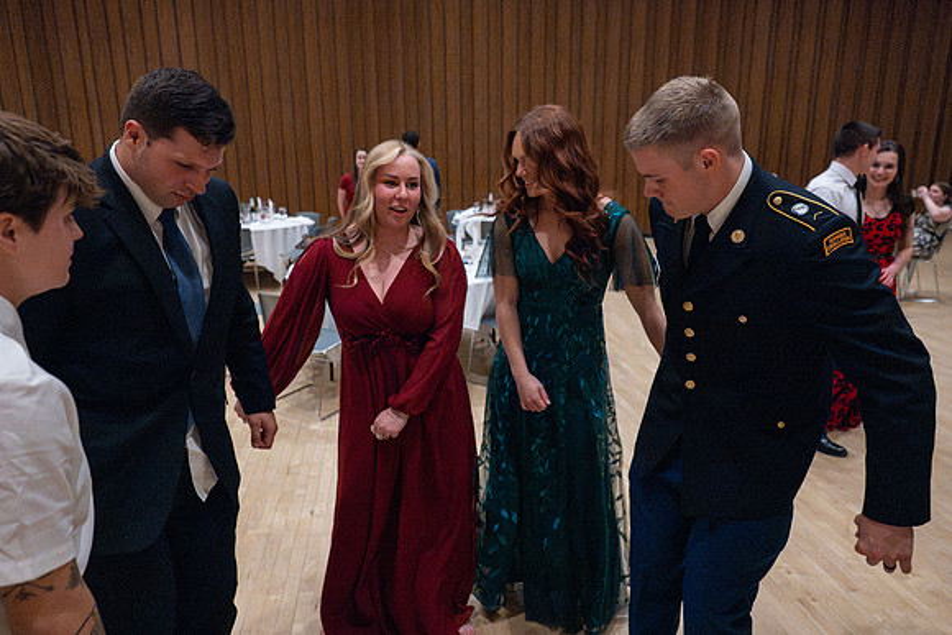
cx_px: 476
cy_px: 318
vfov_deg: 51.6
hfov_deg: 71.8
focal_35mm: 25
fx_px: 657
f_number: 3.5
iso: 20000
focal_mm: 24
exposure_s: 1/400
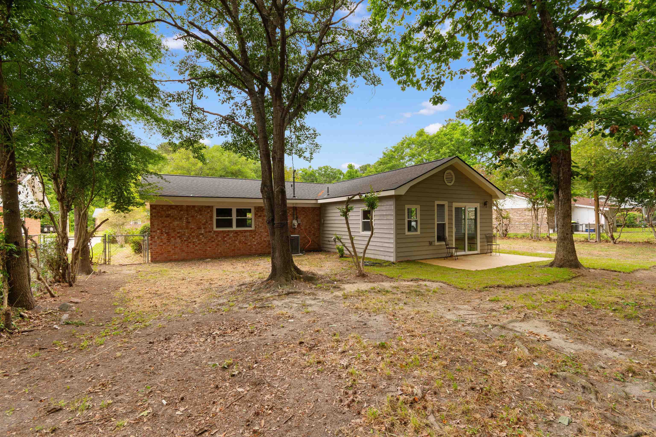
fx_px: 292
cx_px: 328
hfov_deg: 96.7
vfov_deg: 73.7
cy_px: 218
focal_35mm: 16
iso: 100
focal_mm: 11
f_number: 5
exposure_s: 1/100
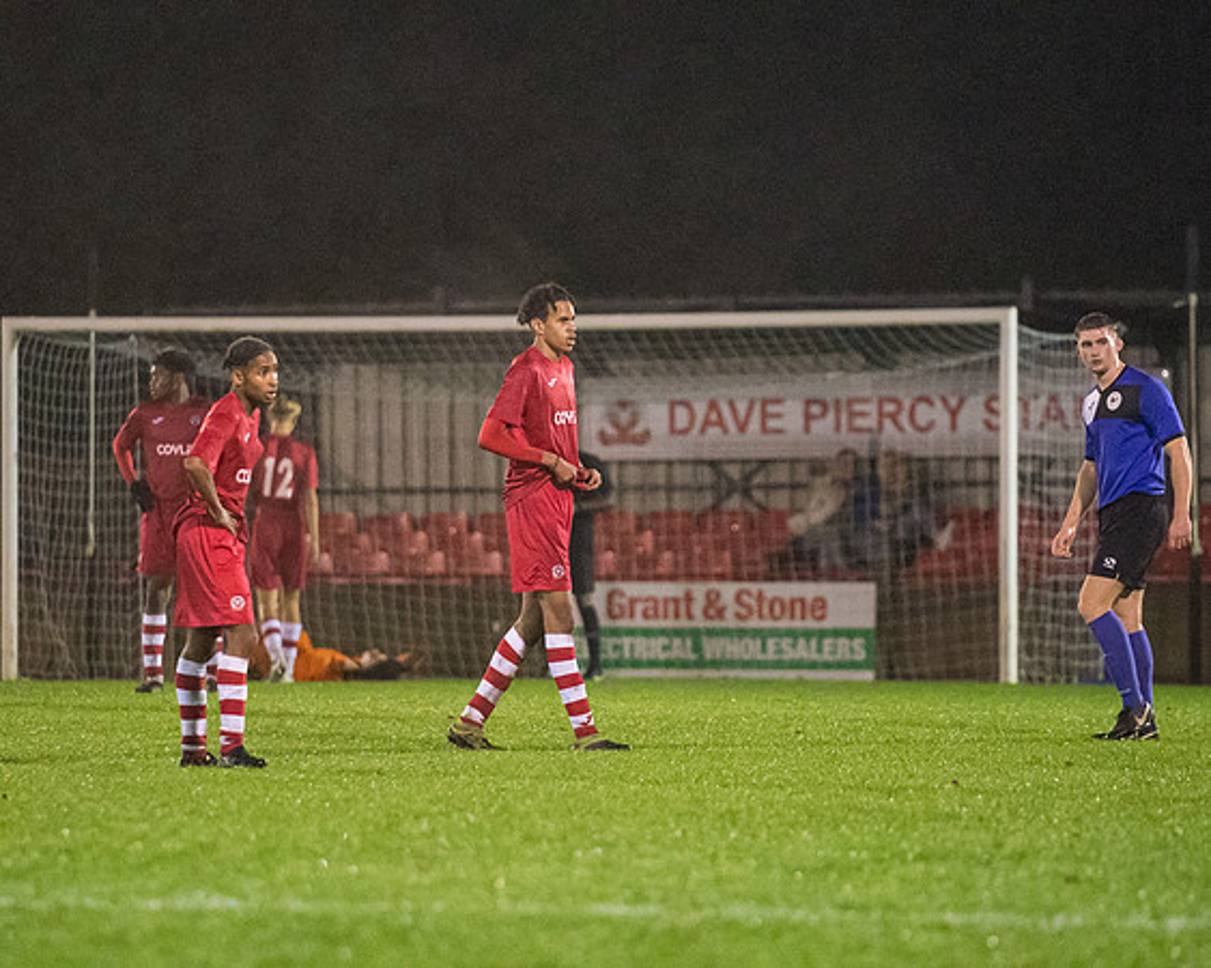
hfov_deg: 5.7
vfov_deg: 4.6
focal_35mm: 338
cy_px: 484
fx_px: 12105
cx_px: 543
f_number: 2.8
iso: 6400
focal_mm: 200
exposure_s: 1/640
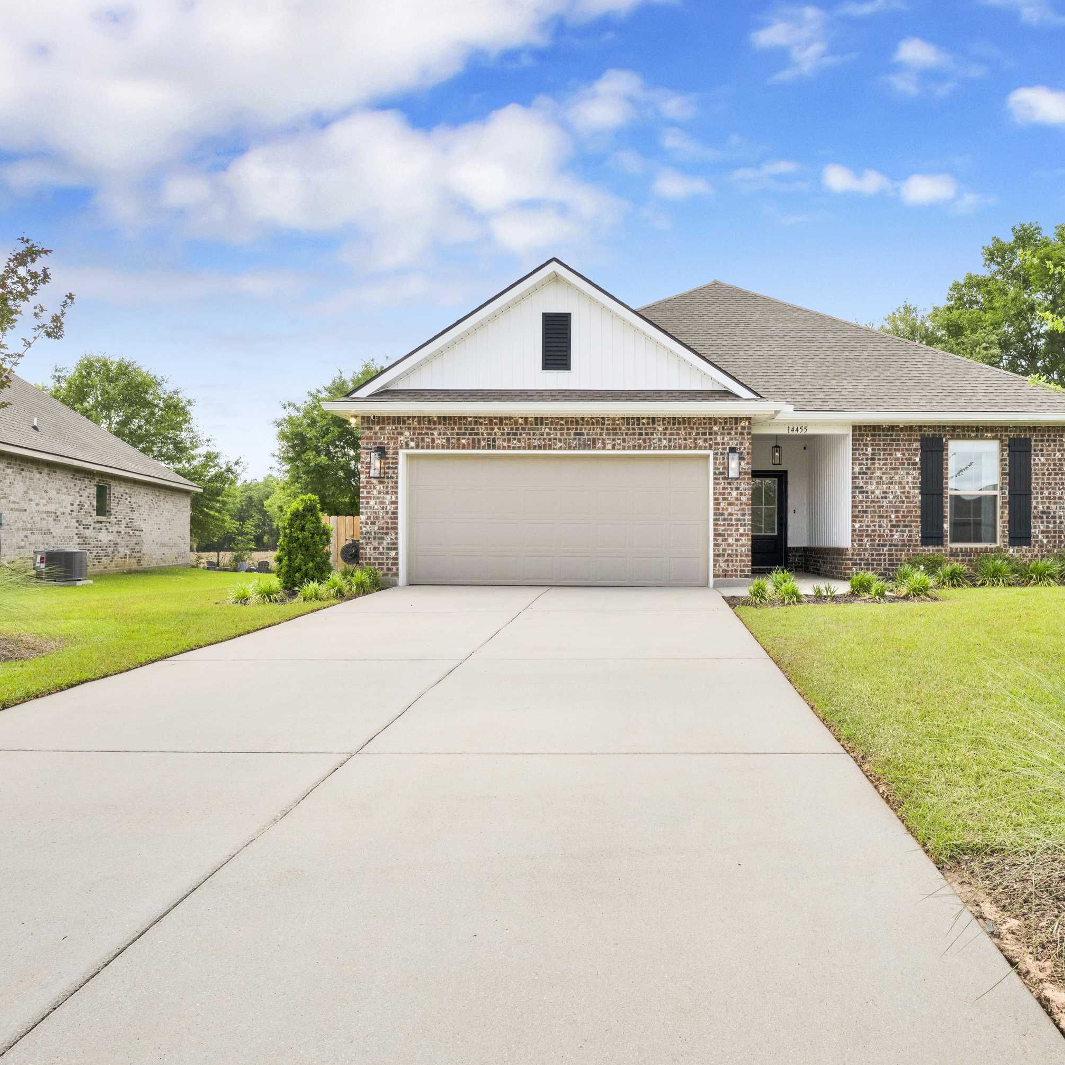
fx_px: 788
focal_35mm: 23
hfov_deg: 67.3
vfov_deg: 68.1
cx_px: 652
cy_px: 532
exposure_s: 1/500
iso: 400
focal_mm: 17.5
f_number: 11
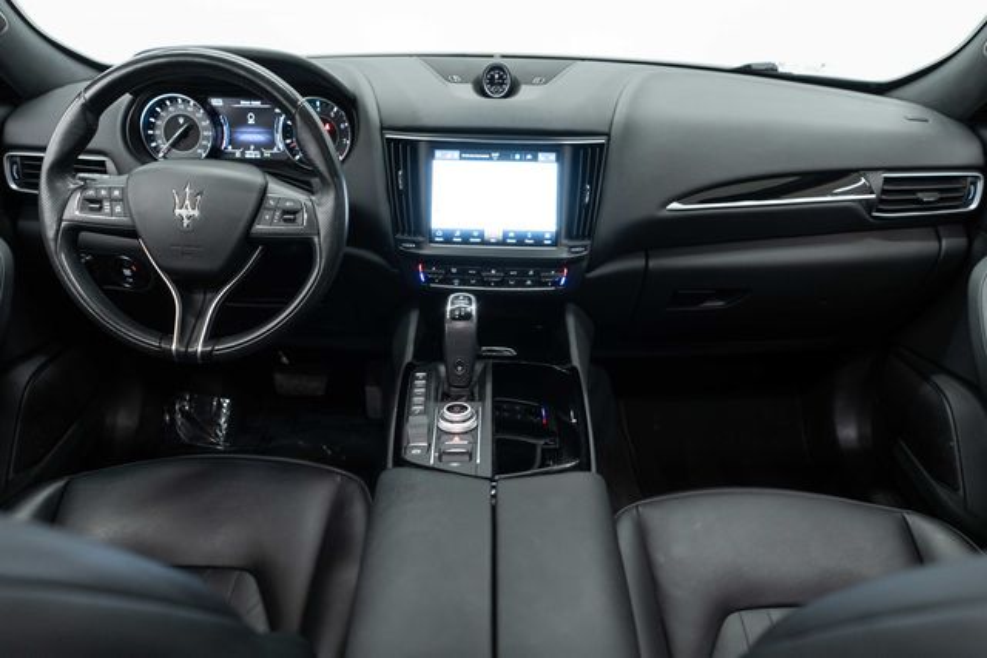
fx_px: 768
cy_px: 329
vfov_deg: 46.4
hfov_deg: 65.5
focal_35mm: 28
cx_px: 494
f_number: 3.5
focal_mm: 28
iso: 1000
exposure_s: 1/50
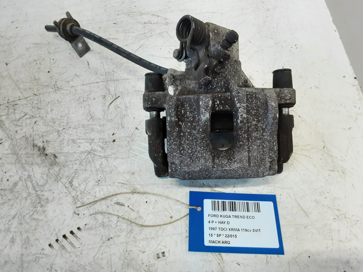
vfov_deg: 51.4
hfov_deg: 65.3
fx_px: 283
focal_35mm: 27
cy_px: 136
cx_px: 182
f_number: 1.9
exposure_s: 1/50
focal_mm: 2.91
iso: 100
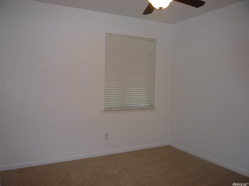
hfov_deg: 60.0
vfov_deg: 46.8
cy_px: 93
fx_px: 216
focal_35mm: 30
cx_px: 124
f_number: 3.3
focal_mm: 5.2
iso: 100
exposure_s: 1/30
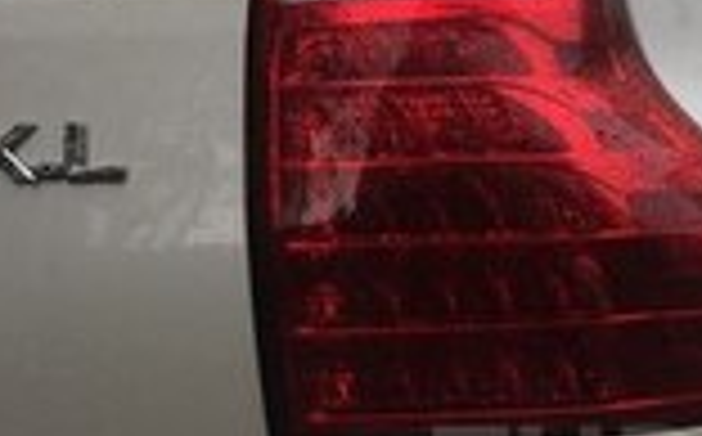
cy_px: 476
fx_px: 1872
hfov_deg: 20.2
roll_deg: +1.7
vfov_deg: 13.1
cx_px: 778
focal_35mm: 98
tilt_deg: -13.5
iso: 32
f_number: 2.2
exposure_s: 1/270
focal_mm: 4.15
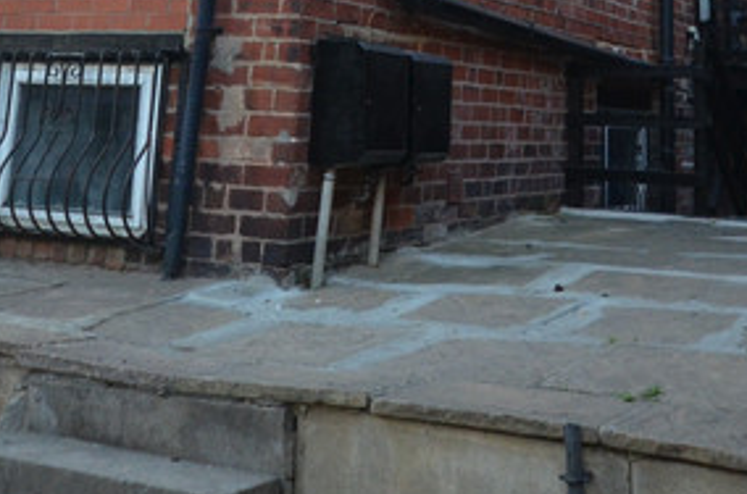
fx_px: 1118
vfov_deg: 21.2
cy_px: -239
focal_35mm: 54
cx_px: 442
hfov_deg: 36.8
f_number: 4.5
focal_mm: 10
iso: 1000
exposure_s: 1/640
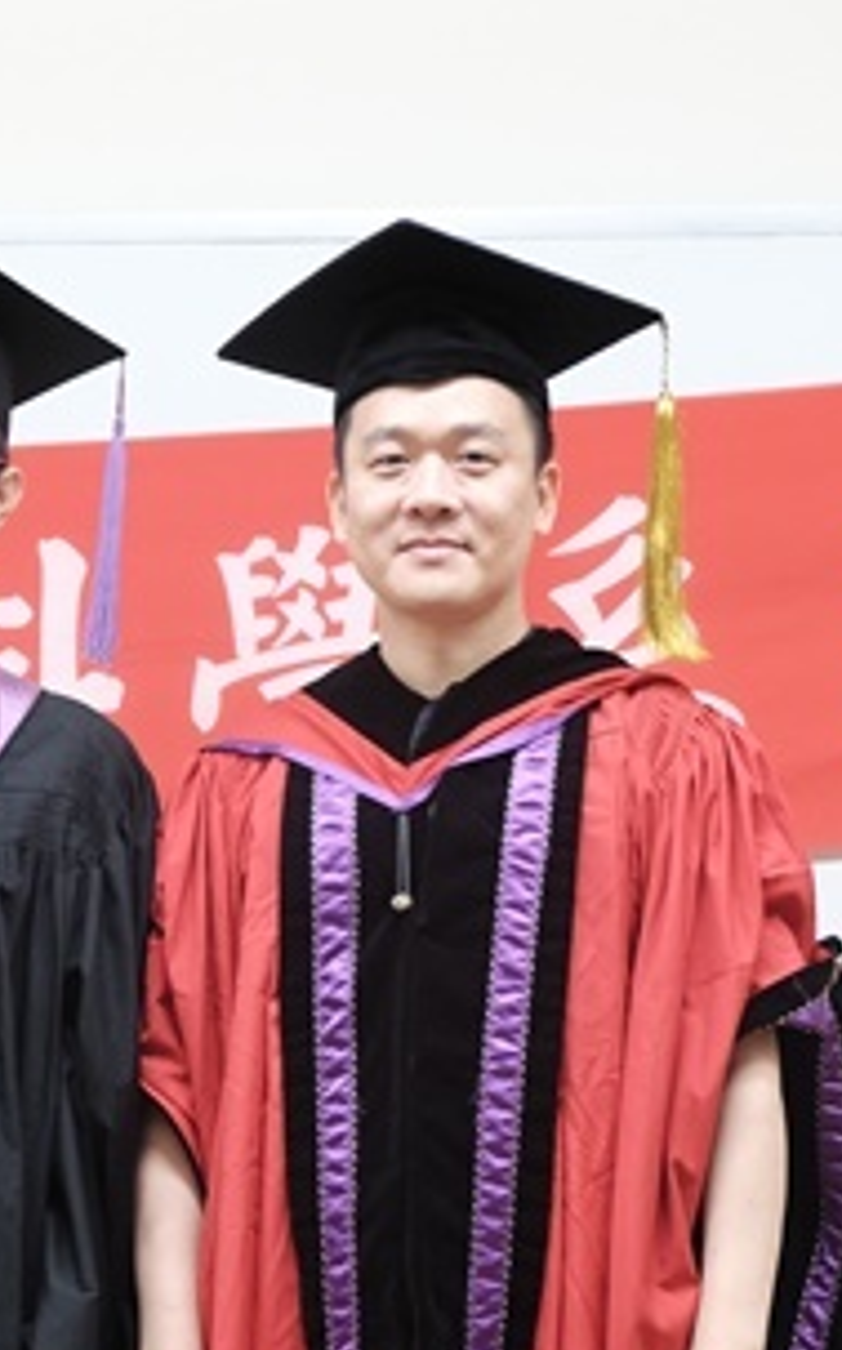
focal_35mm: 99
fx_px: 3640
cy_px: 1181
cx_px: 147
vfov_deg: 20.6
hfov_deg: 13.1
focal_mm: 32.9
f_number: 3.6
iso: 1600
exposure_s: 1/105
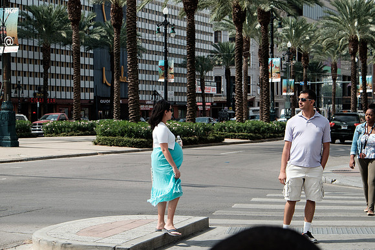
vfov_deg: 16.5
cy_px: 125
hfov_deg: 24.5
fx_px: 865
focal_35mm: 83
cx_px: 188
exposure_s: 1/180
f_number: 8
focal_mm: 55
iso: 200
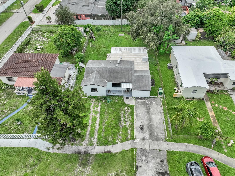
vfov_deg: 56.8
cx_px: 118
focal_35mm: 24
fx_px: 163
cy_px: 88
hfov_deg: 71.6
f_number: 2.8
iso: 180
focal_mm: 12.29
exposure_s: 1/2000
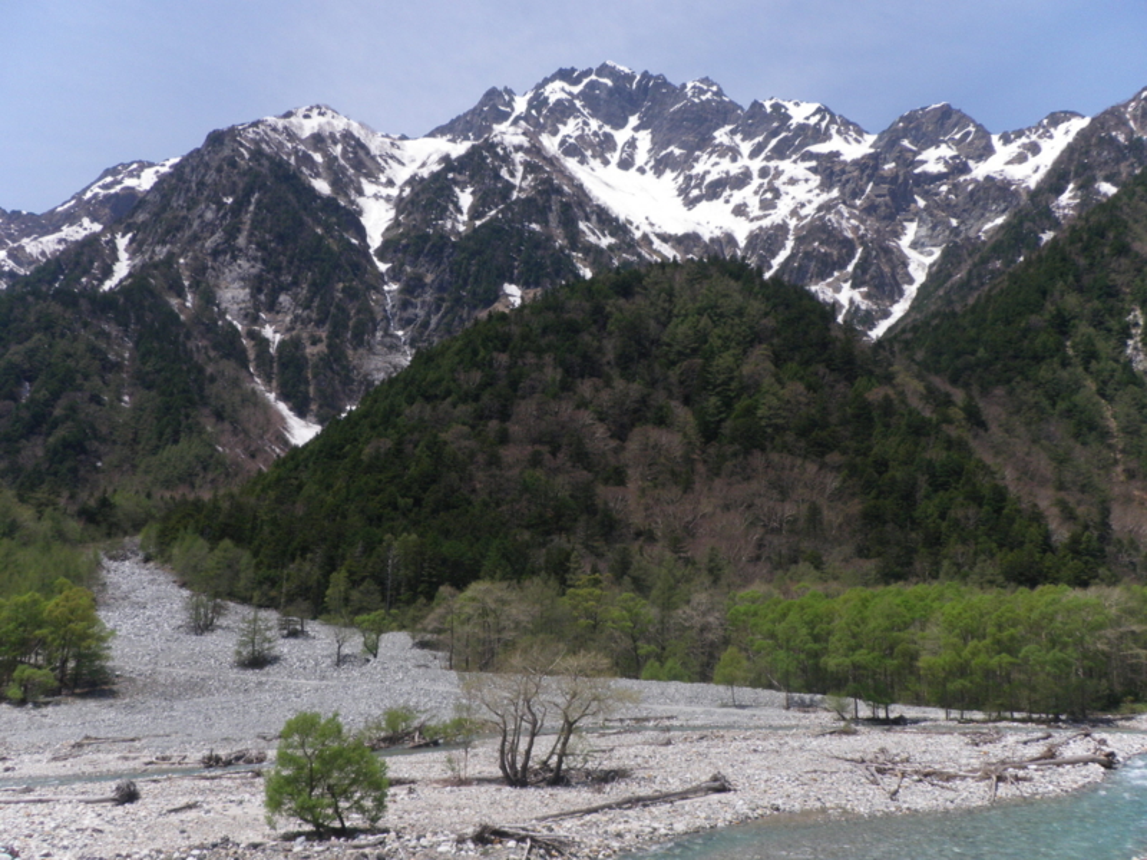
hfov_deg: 52.6
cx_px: 574
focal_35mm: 35
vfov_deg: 40.7
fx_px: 1160
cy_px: 430
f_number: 6.3
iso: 64
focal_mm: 6.2
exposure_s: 1/320
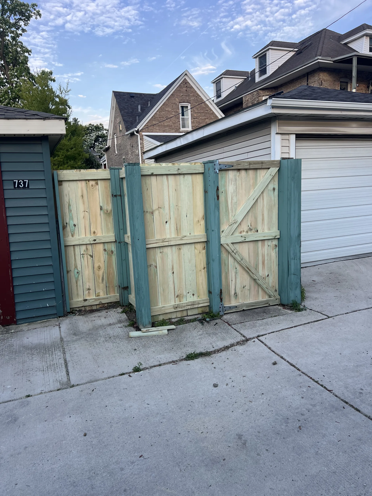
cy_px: 248
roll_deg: +2.8
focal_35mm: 26
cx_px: 186
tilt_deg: -10.2
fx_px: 373
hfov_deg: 53.1
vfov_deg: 67.3
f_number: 1.5
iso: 50
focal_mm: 5.7
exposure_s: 1/658
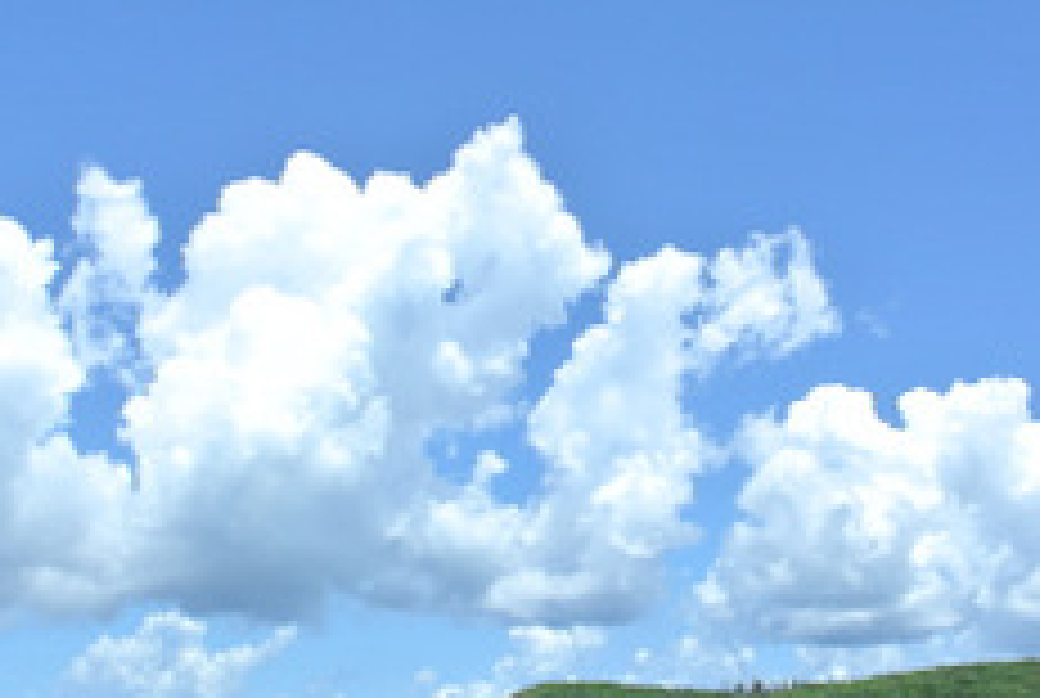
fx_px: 1621
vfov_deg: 24.2
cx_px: 662
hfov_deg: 35.3
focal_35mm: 56
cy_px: 455
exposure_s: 1/1000
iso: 100
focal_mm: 10
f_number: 4
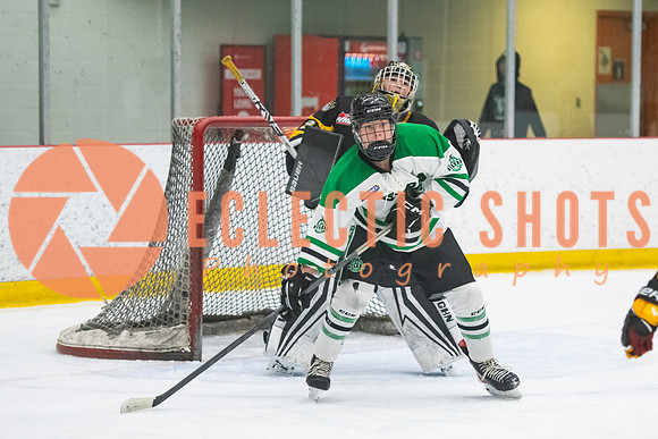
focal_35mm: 179
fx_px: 3279
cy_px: 223
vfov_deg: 7.7
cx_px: 394
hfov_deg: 11.5
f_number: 2.8
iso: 4000
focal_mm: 110
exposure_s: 1/800
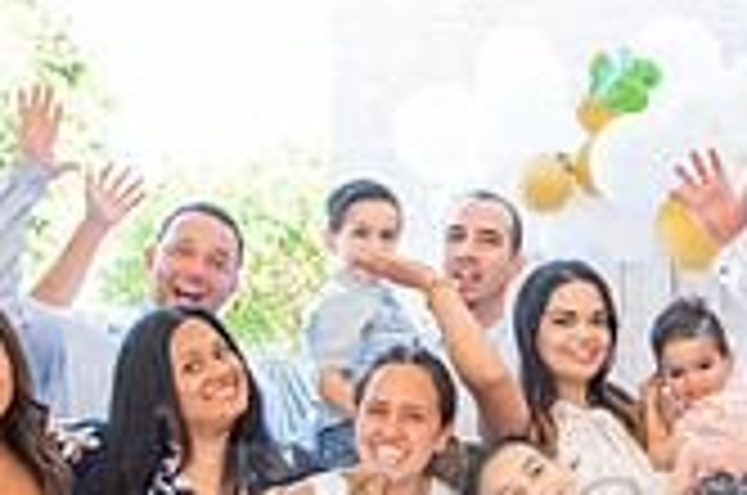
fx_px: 1885
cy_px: 551
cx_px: 585
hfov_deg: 22.2
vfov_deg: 14.6
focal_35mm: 91
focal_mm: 24
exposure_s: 1/80
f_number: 4.5
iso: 500
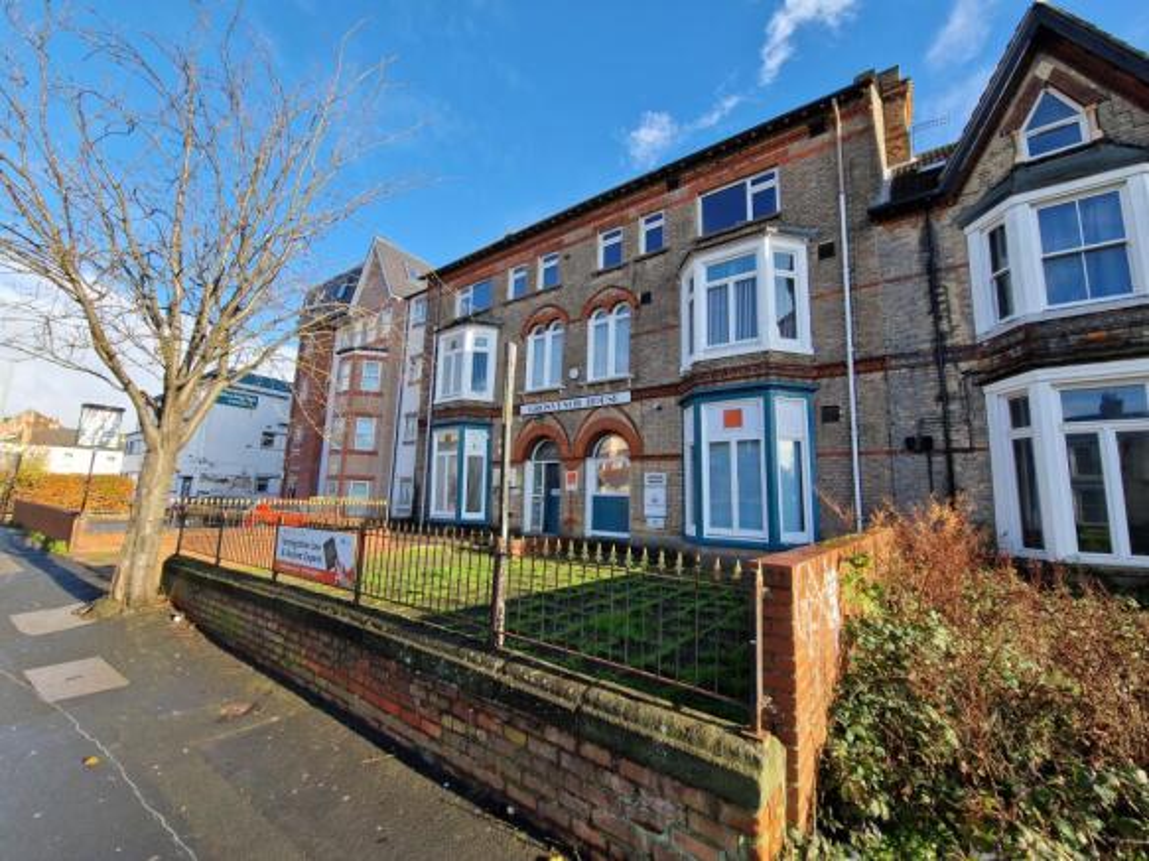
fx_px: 431
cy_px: 430
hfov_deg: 106.2
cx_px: 574
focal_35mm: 13
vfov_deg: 89.9
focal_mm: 2.2
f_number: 2.2
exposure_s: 1/774
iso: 50
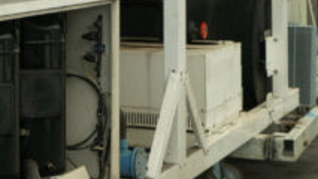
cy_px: -81
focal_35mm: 146
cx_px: -215
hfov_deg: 13.5
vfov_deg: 8.2
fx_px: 1232
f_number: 5.6
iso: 1600
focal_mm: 29
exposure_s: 1/250
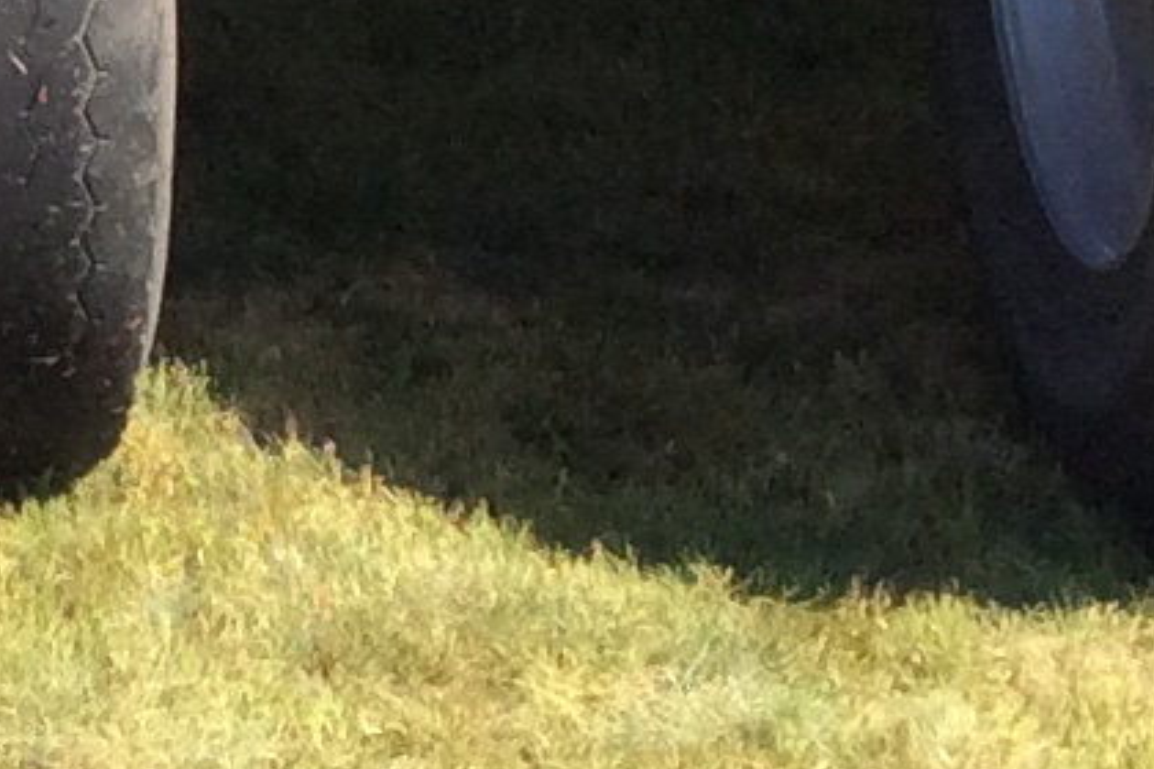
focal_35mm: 205
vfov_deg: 6.2
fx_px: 6571
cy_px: -1480
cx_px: -940
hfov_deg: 9.5
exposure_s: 1/615
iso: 32
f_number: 2.4
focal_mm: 3.3
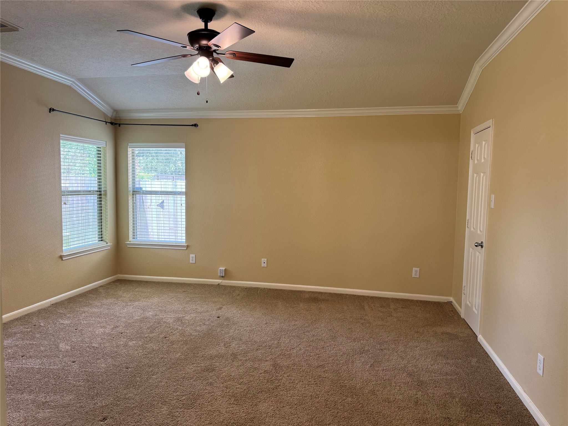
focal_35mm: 24
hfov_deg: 71.6
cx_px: 284
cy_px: 213
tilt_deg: -5.2
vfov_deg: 56.8
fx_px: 394
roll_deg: -1.2
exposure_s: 1/60
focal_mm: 6.76
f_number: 1.78
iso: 125
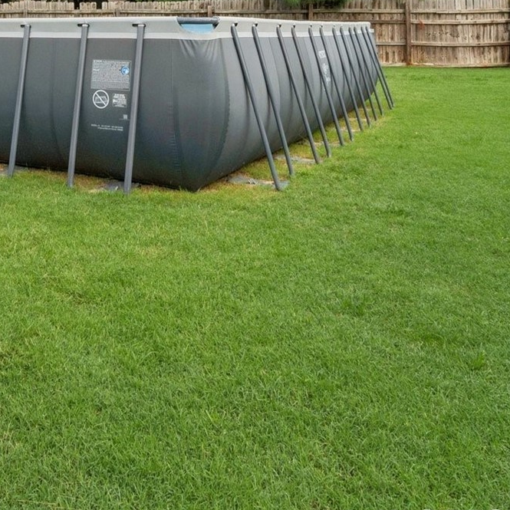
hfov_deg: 39.0
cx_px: 28
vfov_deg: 38.9
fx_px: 650
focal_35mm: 39
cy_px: 24
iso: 100
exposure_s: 1/500
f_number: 9
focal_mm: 10
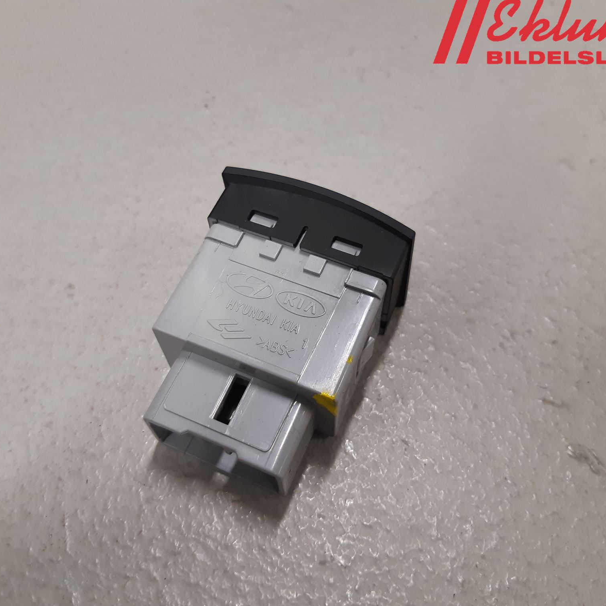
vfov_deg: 52.5
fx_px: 614
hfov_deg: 52.4
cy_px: 303
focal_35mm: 31
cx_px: 269
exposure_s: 1/50
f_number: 1.7
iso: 125
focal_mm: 3.93
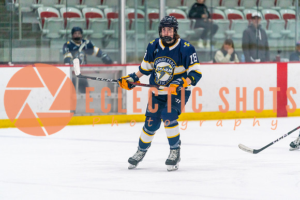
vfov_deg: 5.8
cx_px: 171
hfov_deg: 8.7
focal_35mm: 238
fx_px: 1982
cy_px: 100
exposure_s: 1/1600
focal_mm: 200
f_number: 2.8
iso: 4000
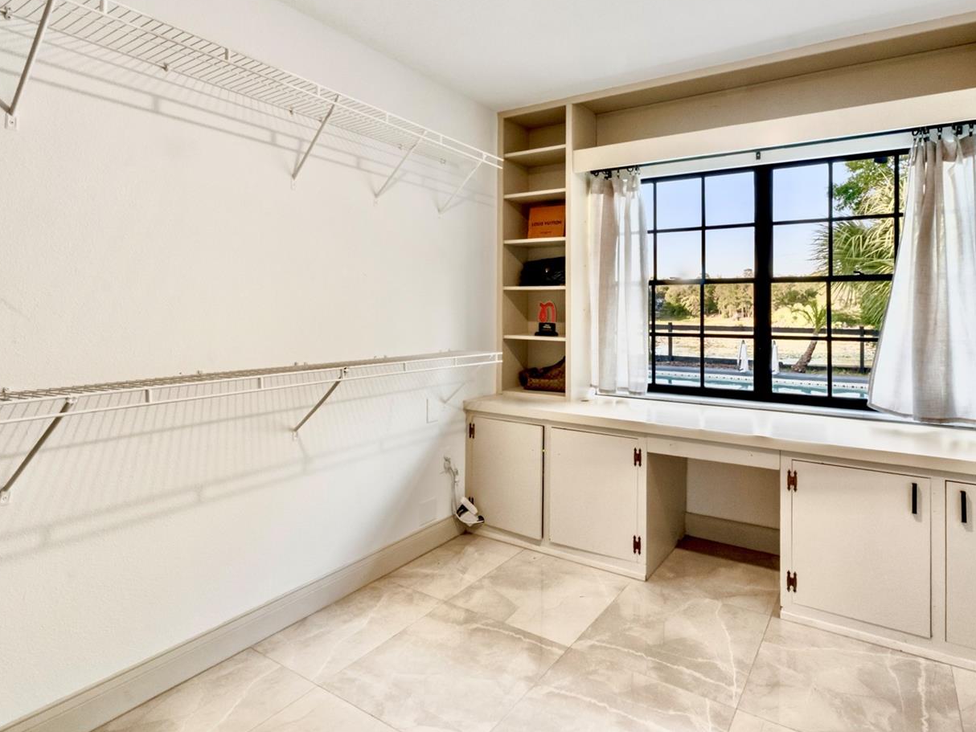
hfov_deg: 84.0
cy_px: 313
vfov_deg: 68.4
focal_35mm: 19
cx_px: 567
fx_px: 536
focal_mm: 10
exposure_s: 1/6
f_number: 18
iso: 320
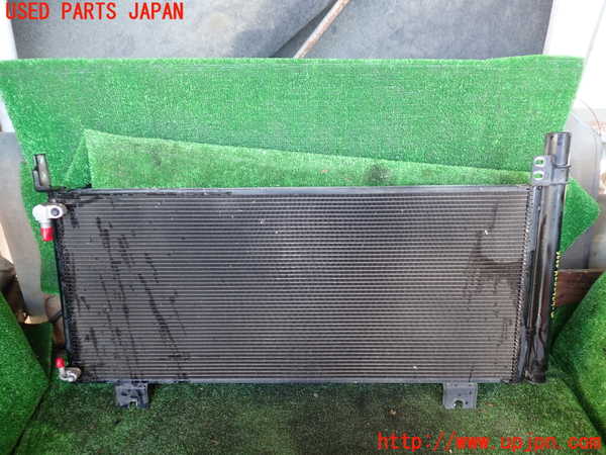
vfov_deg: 46.8
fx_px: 525
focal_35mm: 30
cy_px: 228
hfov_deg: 60.0
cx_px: 303
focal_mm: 5.4
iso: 200
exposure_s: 1/40
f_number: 2.3
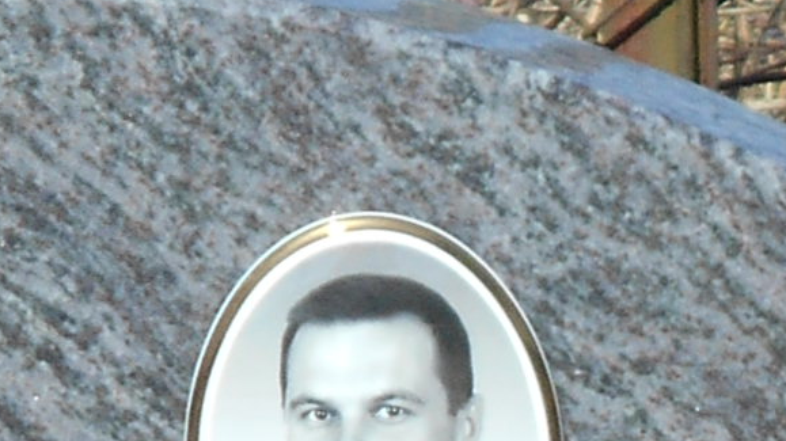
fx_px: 10874
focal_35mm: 522
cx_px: 1079
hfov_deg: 4.1
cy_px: 1365
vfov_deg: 2.3
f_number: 5.8
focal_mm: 13.5
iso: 80
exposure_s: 1/320
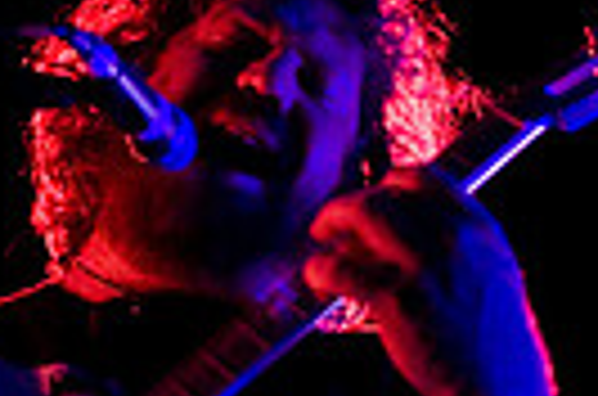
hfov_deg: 10.5
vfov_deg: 6.9
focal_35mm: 196
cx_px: 49
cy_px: 470
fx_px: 3248
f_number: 2.2
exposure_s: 1/200
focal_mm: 30
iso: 1000
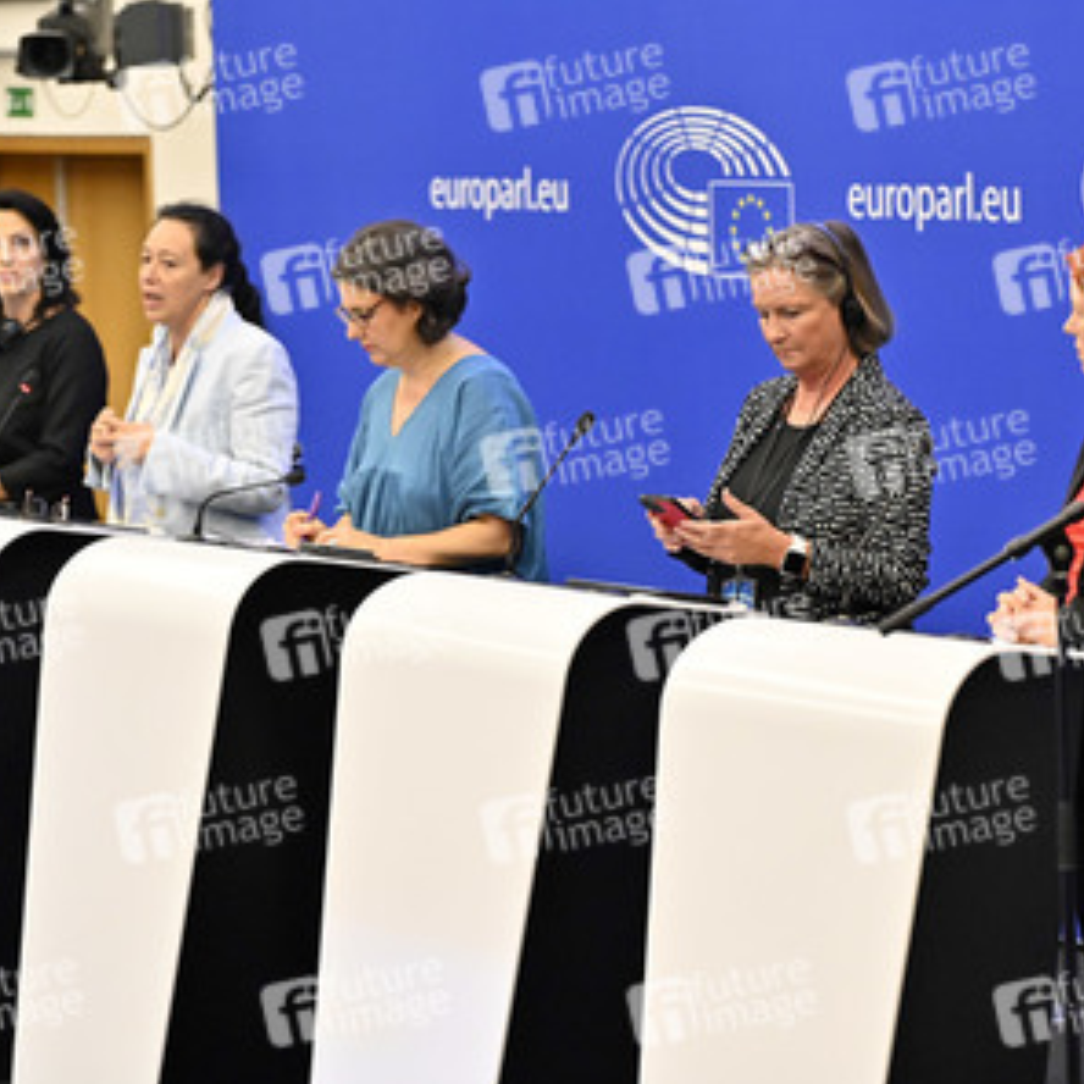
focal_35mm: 132
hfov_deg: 13.2
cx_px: 624
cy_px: 546
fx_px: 4677
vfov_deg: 13.2
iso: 5000
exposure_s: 1/800
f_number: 2.8
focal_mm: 102
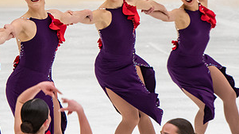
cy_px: 20
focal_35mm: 586
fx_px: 3712
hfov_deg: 3.7
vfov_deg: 2.1
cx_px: 99
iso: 1100
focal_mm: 175
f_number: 3.5
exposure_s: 1/400
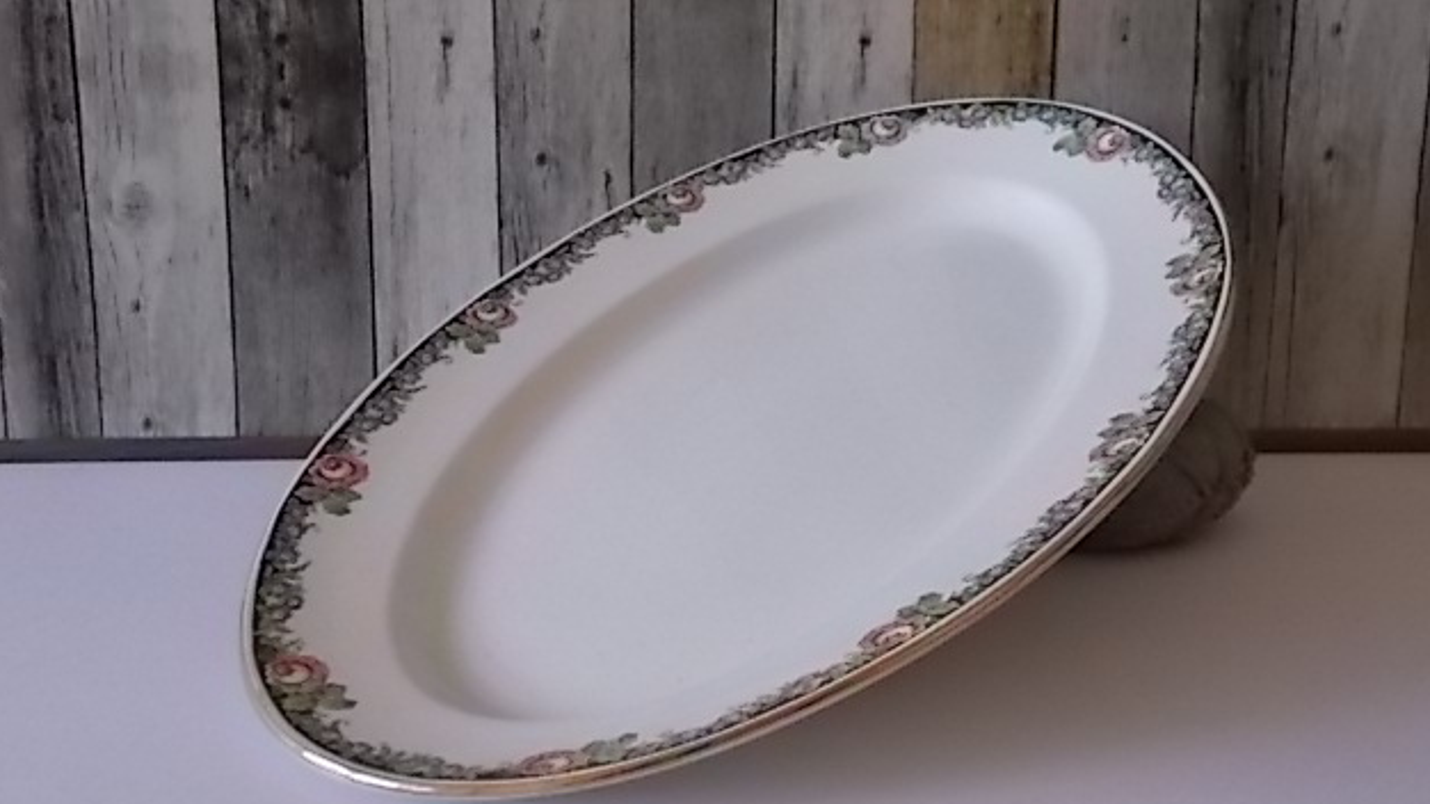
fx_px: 1858
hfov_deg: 42.1
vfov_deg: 24.4
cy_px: 381
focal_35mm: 49
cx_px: 720
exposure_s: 1/125
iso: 500
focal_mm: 7.9
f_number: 4.2
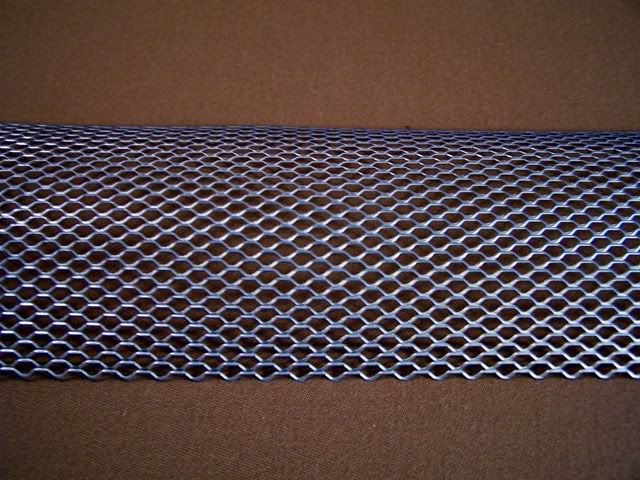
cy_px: 240
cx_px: 320
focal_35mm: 38
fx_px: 703
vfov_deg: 37.7
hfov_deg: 49.0
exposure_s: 1/8
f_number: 2.8
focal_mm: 6.3
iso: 140
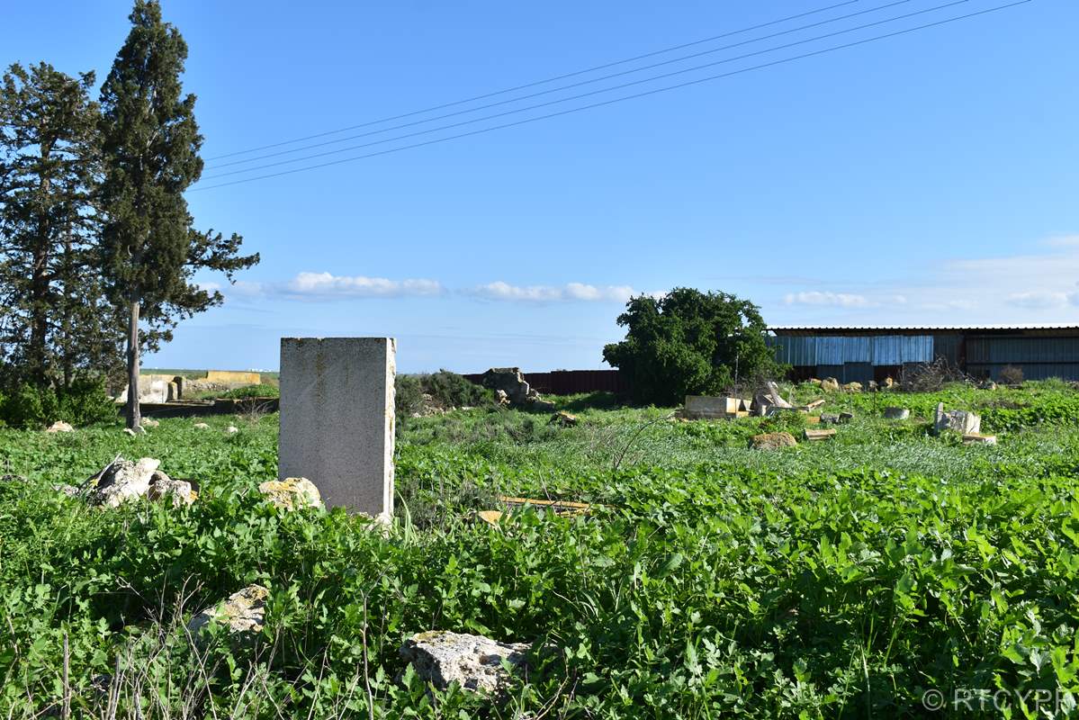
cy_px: 360
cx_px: 540
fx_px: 1169
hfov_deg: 49.5
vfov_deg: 34.2
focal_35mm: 39
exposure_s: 1/320
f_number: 8
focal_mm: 26
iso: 100
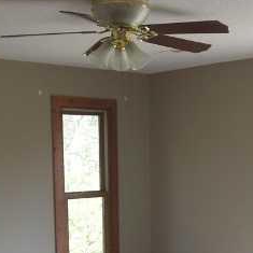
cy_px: 216
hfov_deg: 26.3
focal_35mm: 65
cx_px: 177
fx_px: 537
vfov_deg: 25.8
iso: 160
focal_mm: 4.9
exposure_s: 1/30
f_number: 3.3
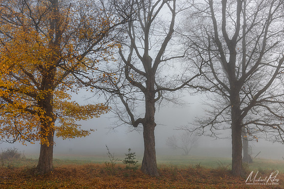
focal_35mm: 40
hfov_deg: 48.4
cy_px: 94
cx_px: 142
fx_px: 316
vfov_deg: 33.4
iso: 100
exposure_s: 1/60
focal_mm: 40
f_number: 11
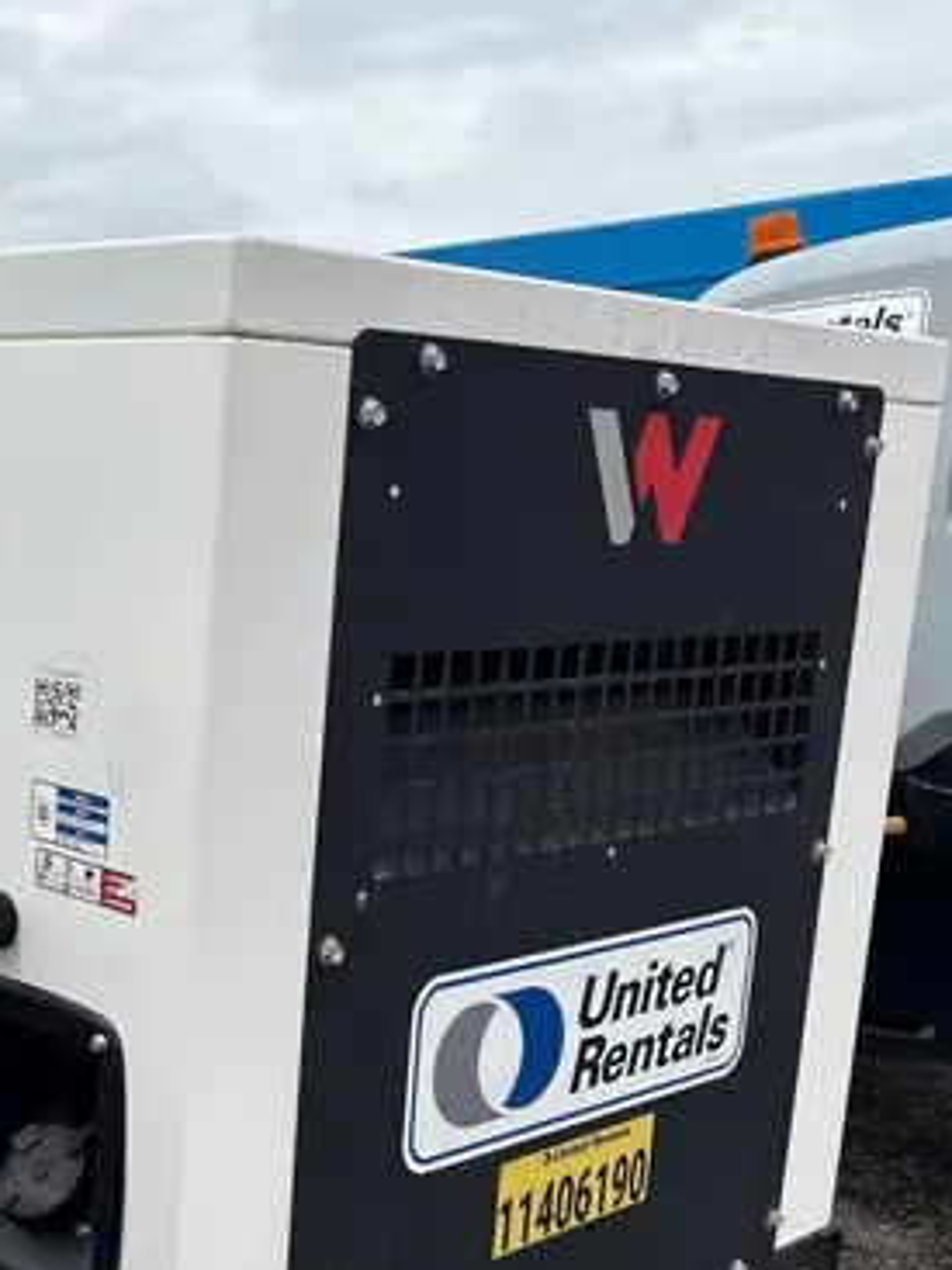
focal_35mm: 52
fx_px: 1908
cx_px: 87
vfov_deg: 36.3
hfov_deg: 27.0
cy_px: 895
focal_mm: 5.96
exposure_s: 1/4950
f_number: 1.6
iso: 50
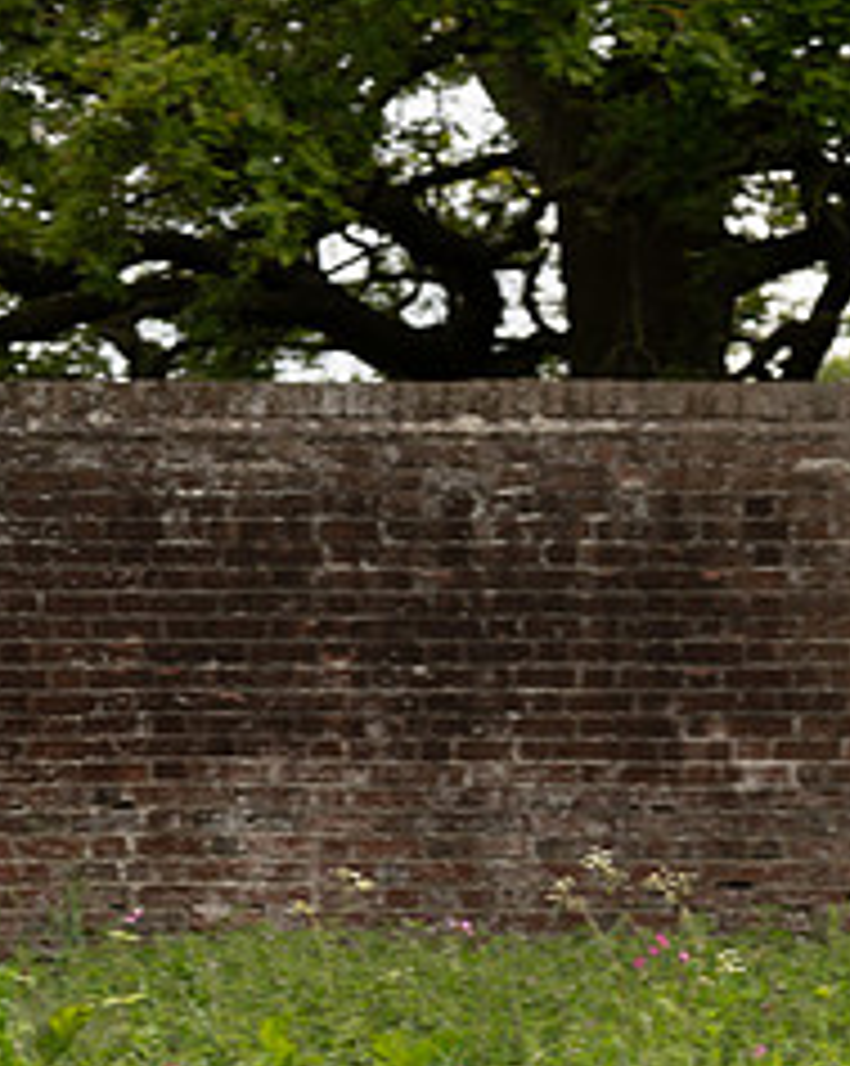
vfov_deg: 10.5
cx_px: -426
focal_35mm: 184
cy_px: 778
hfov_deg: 8.2
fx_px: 5797
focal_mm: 70
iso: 320
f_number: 4.5
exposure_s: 1/1000
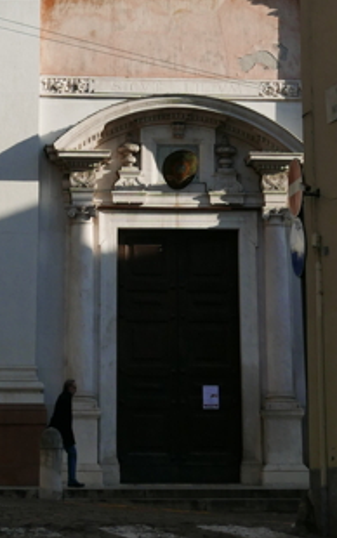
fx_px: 1586
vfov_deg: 18.2
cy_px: -128
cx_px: 136
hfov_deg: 12.1
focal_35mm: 108
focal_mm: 18.6
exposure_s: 1/640
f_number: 5.6
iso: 200
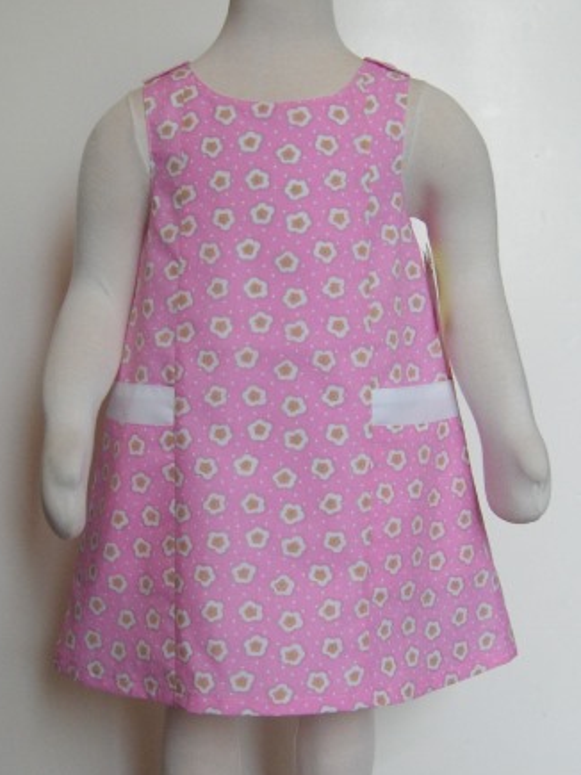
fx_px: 896
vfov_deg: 46.8
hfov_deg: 35.9
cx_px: 285
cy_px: 394
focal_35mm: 40
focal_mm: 8
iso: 200
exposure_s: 1/64.4
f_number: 2.8
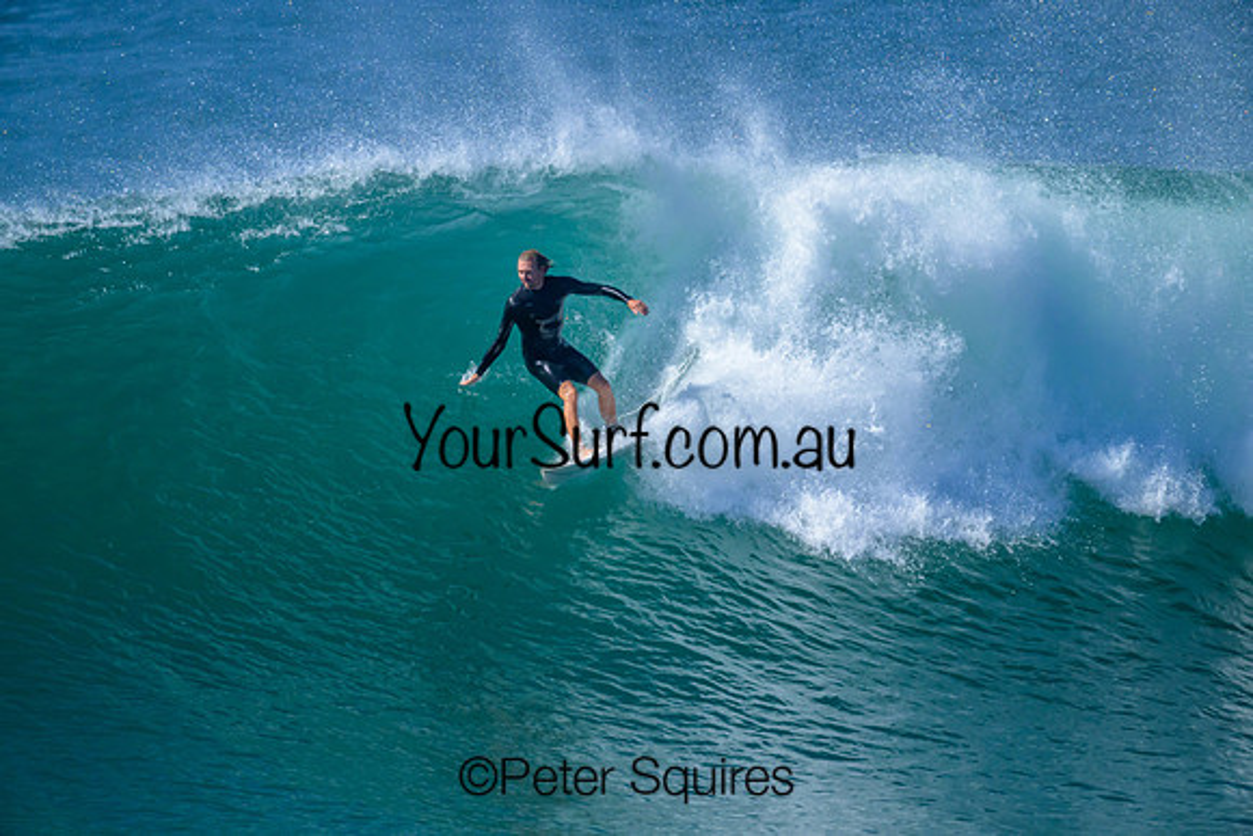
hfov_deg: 1.8
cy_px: 418
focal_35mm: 1120
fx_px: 38990
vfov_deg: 1.2
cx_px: 626
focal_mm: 1120
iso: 1600
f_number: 9
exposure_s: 1/6400
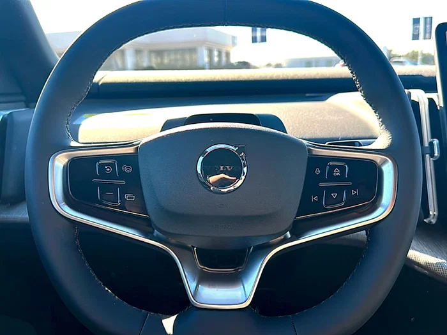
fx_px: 323
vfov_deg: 54.9
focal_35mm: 25
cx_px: 224
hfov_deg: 69.4
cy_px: 168
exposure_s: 1/509
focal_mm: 6.86
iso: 80
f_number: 1.78
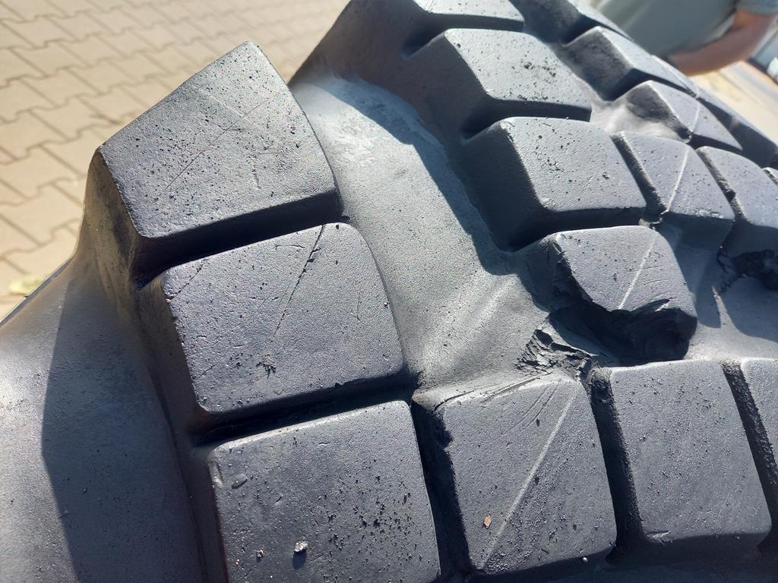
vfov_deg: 54.9
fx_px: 562
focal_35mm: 25
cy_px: 292
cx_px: 389
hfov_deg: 69.4
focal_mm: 4.65
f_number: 1.8
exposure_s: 1/342
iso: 50
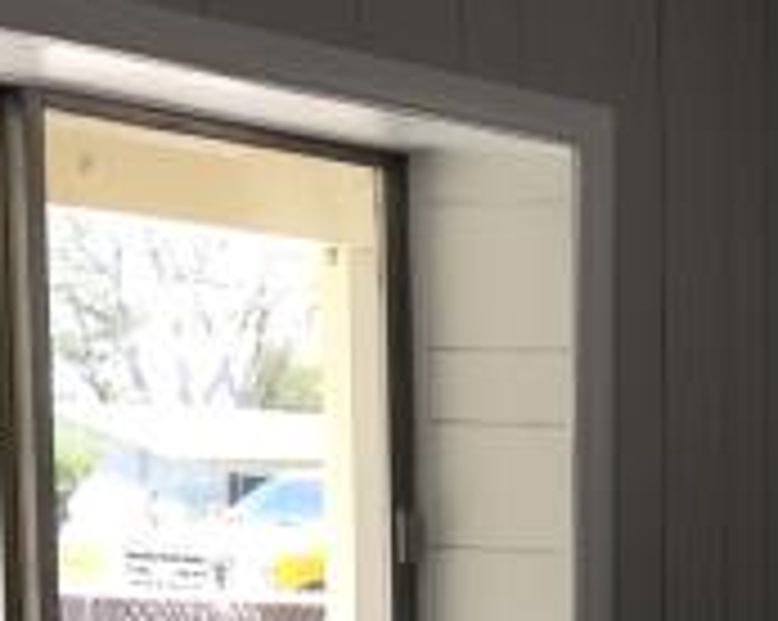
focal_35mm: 105
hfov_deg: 16.2
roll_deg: -2.1
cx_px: 1273
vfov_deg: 14.2
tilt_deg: -4.3
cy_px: 742
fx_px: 2415
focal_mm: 4.15
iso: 32
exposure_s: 1/120
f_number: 2.2
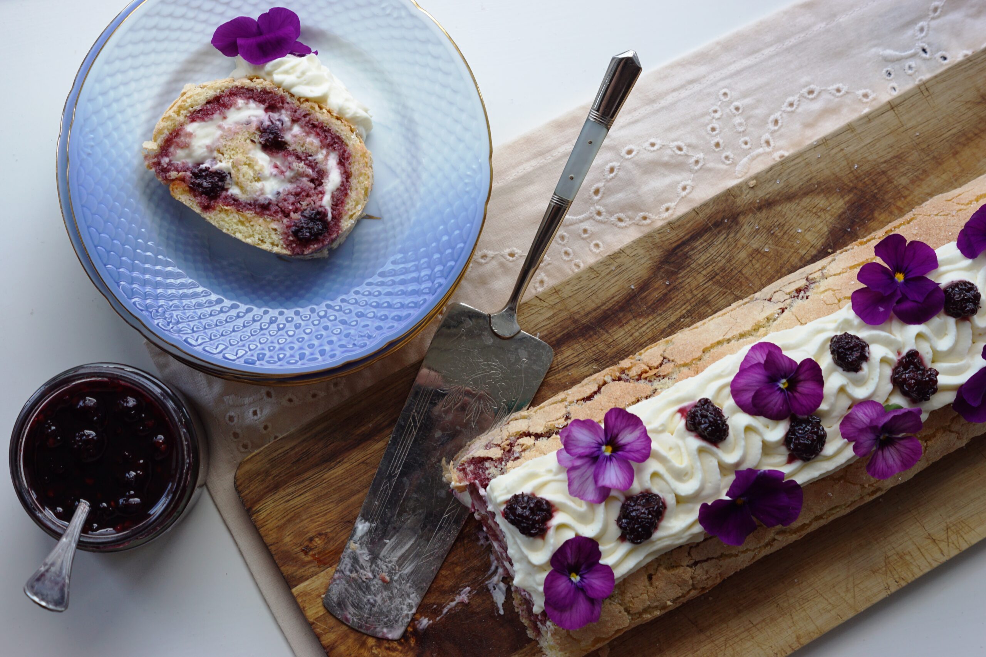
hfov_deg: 27.0
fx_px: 2054
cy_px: 328
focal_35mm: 75
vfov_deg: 18.2
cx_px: 493
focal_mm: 50
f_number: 6.3
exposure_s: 1/80
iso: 320
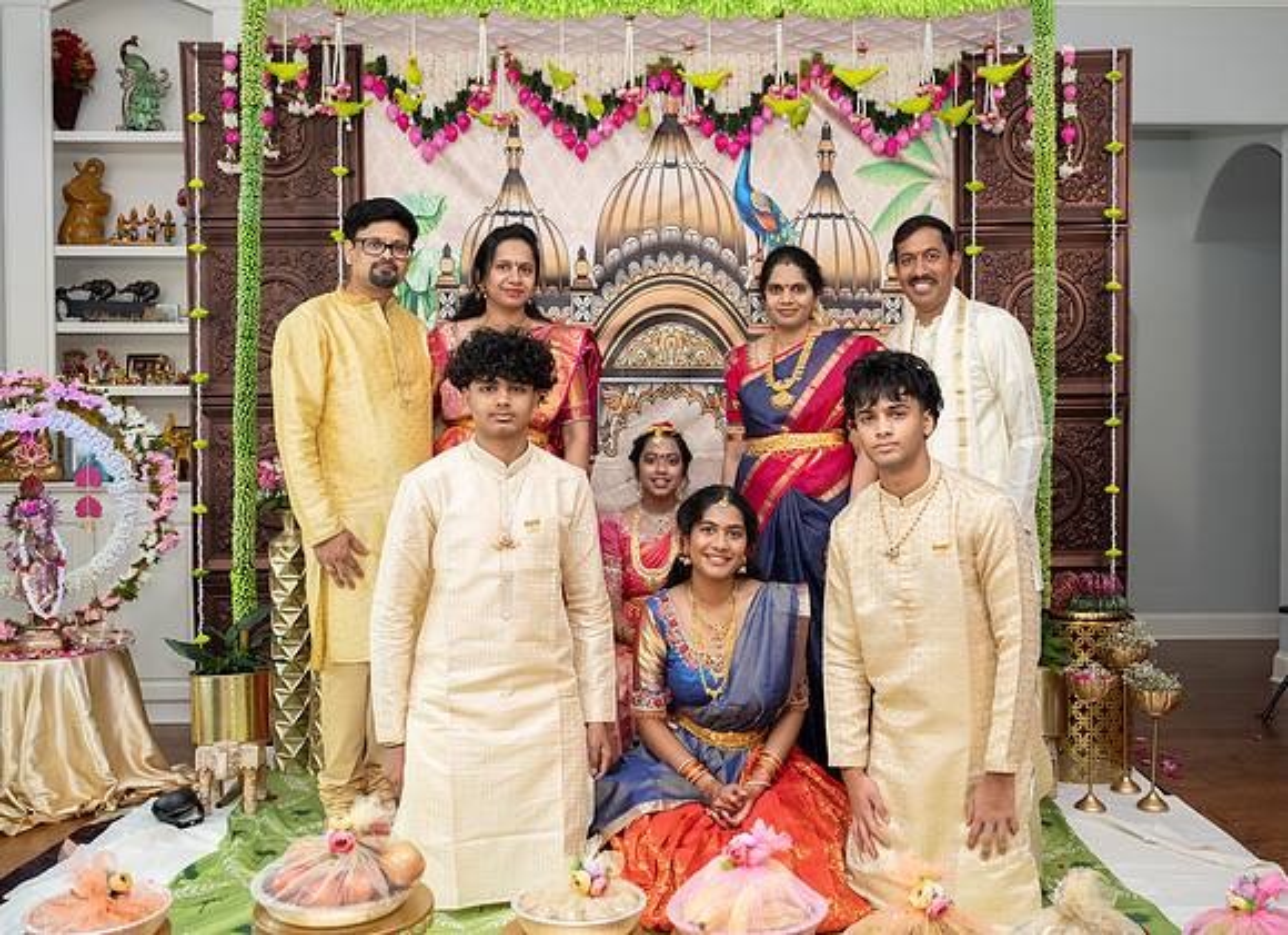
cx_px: 702
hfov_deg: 53.8
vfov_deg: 40.5
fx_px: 1266
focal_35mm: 34
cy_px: 468
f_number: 3.5
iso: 800
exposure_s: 1/160
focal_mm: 31.5
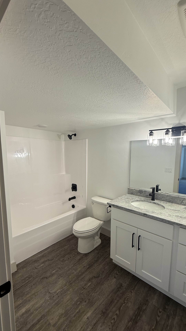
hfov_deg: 67.1
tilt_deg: -7.2
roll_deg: +0.1
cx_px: 93
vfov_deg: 99.3
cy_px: 173
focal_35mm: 16
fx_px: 140
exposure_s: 1/120
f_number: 2.2
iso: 100
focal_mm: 2.22
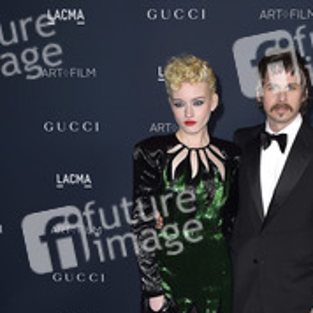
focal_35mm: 65
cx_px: 164
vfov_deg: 25.1
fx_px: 665
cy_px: 320
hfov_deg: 26.5
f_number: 6.3
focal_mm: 34
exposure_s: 1/250
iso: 500
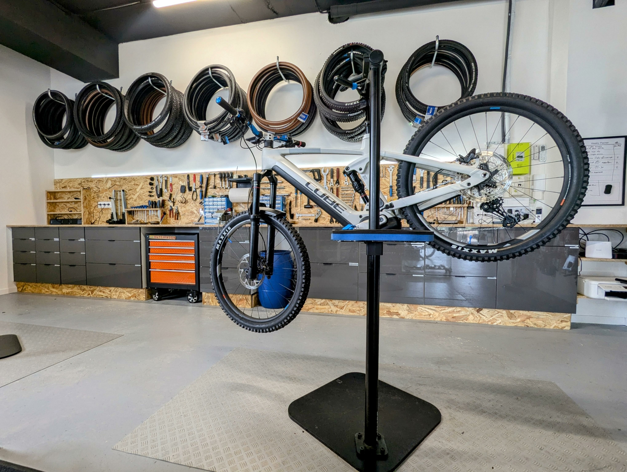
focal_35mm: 16
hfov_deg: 94.4
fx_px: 290
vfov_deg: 78.3
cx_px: 314
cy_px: 236
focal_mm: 2.35
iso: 63
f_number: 2.2
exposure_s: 1/50
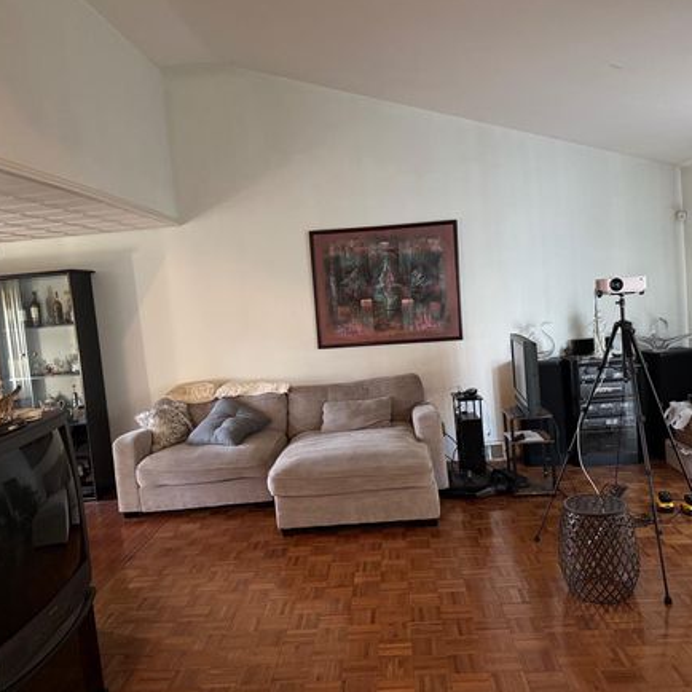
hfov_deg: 55.6
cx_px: 352
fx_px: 656
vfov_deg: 55.6
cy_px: 347
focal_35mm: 29
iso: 640
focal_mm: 6.76
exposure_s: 1/40
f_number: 1.78
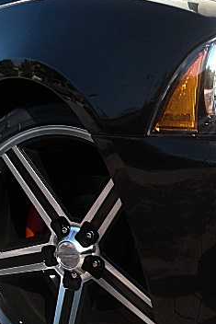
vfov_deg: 29.6
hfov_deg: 19.6
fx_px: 611
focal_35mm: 68
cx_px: 202
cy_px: 190
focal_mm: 6.3
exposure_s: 1/200
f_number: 2.8
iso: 50
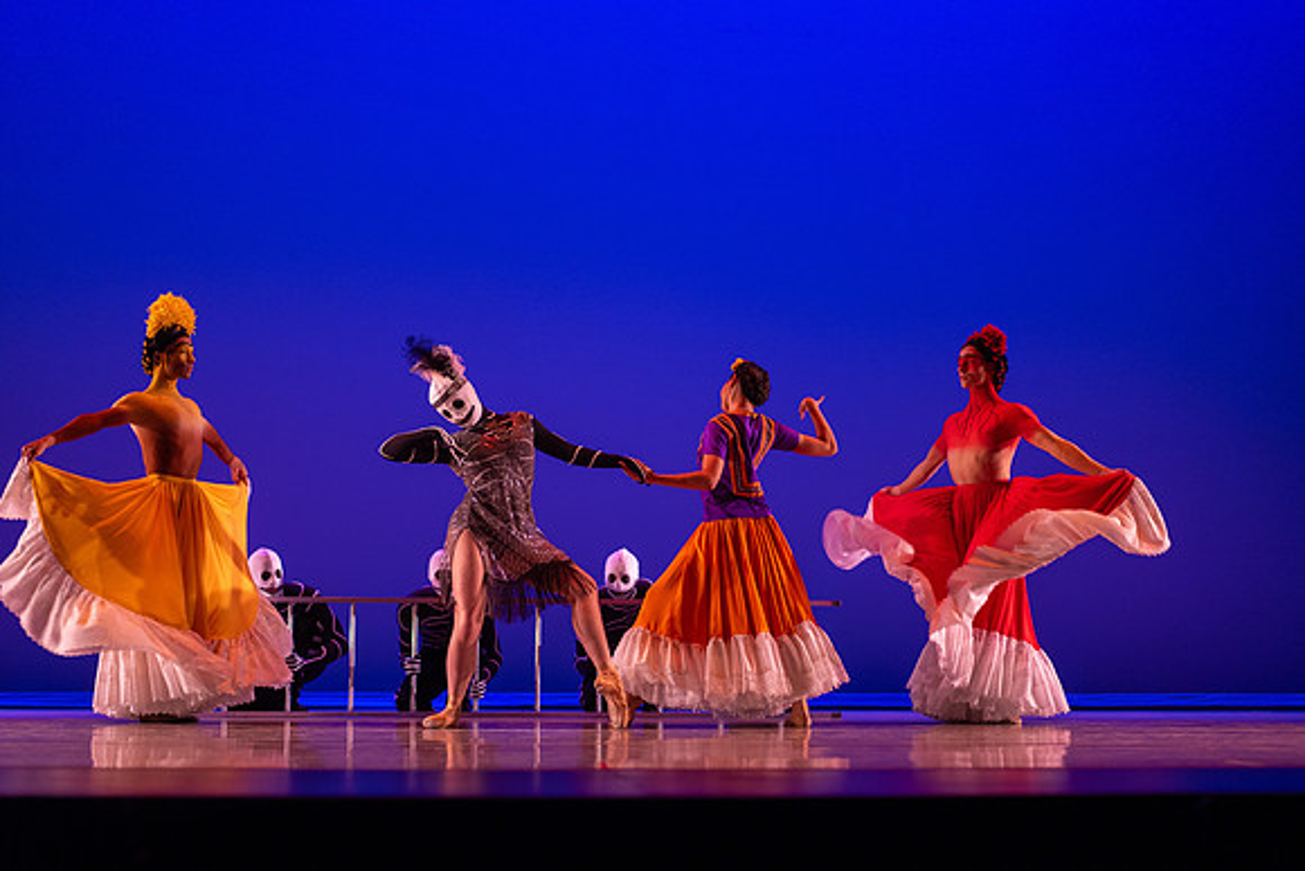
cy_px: 436
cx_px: 652
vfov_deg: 24.0
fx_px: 2045
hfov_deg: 35.4
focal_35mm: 56
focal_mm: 55
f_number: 1.8
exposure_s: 1/200
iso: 1000
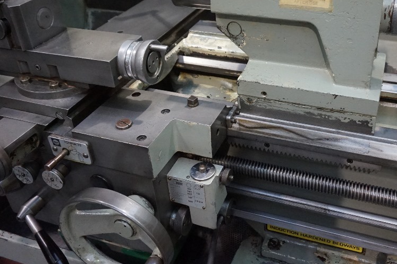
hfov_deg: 51.2
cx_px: 255
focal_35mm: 37
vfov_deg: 35.5
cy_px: 85
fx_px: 408
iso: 3200
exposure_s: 1/100
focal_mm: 18
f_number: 4
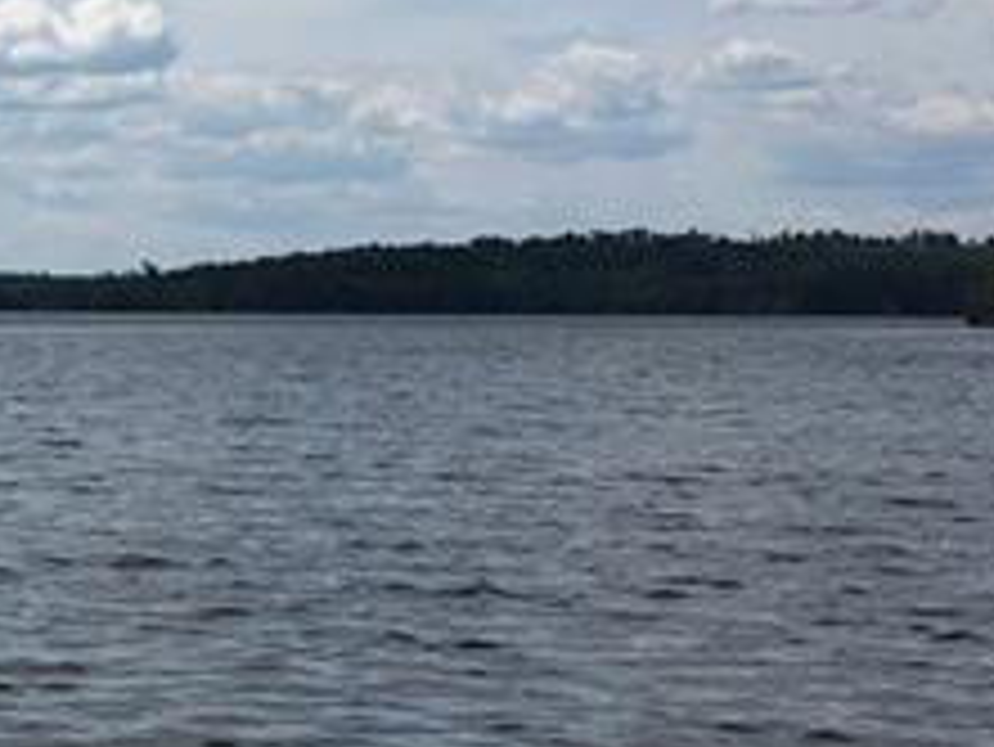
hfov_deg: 17.6
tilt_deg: -0.2
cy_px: 360
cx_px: -270
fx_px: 3017
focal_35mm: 105
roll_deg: -0.2
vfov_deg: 14.1
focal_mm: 4.15
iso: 25
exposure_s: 1/3663
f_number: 2.2
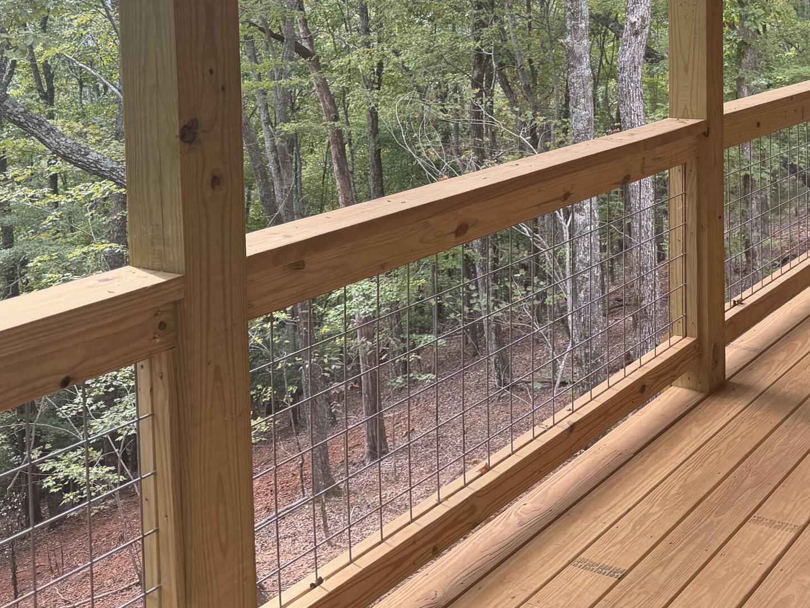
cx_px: 614
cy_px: 51
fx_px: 1170
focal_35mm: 50
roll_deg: +1.3
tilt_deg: -3.4
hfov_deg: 37.2
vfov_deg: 27.9
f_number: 1.78
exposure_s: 1/250
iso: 64
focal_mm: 6.76
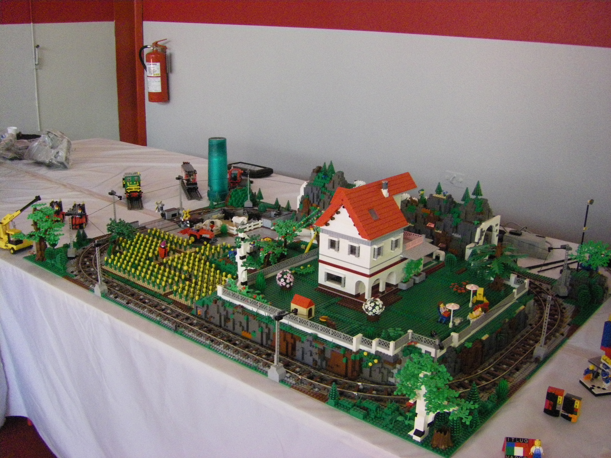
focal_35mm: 38
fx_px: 671
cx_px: 306
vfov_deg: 37.7
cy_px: 229
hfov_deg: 49.0
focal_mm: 6.3
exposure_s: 1/30
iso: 800
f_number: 3.5
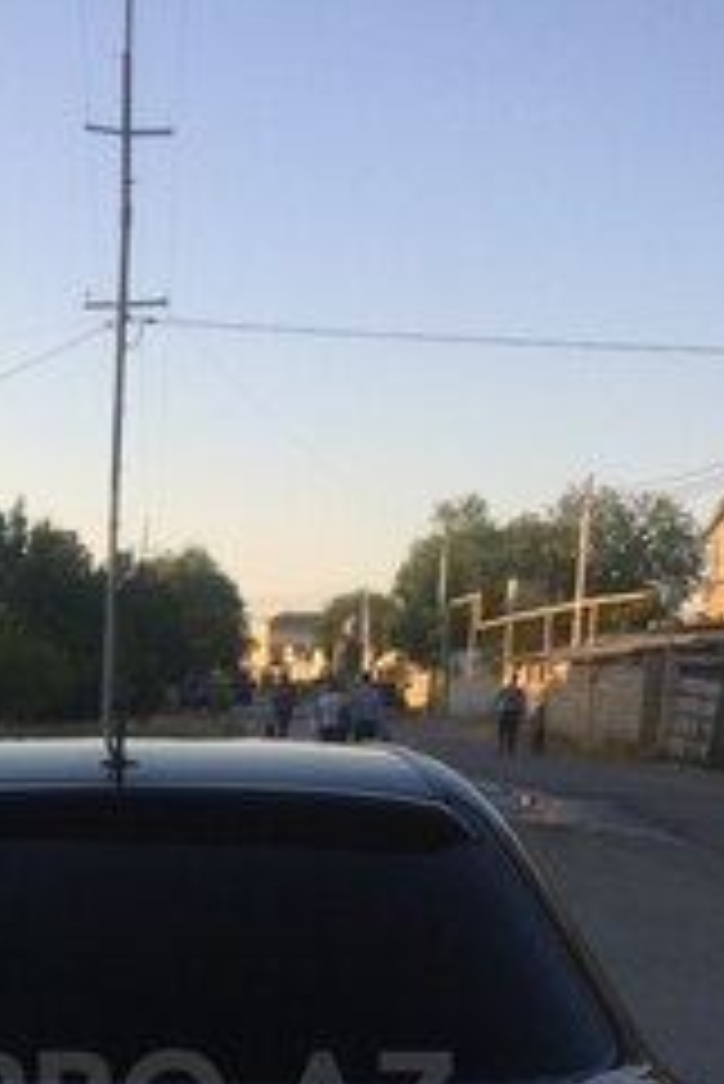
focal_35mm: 62
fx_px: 1868
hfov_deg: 21.6
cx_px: 108
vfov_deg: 30.0
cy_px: 1102
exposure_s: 1/631
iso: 32
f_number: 2.2
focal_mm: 4.15
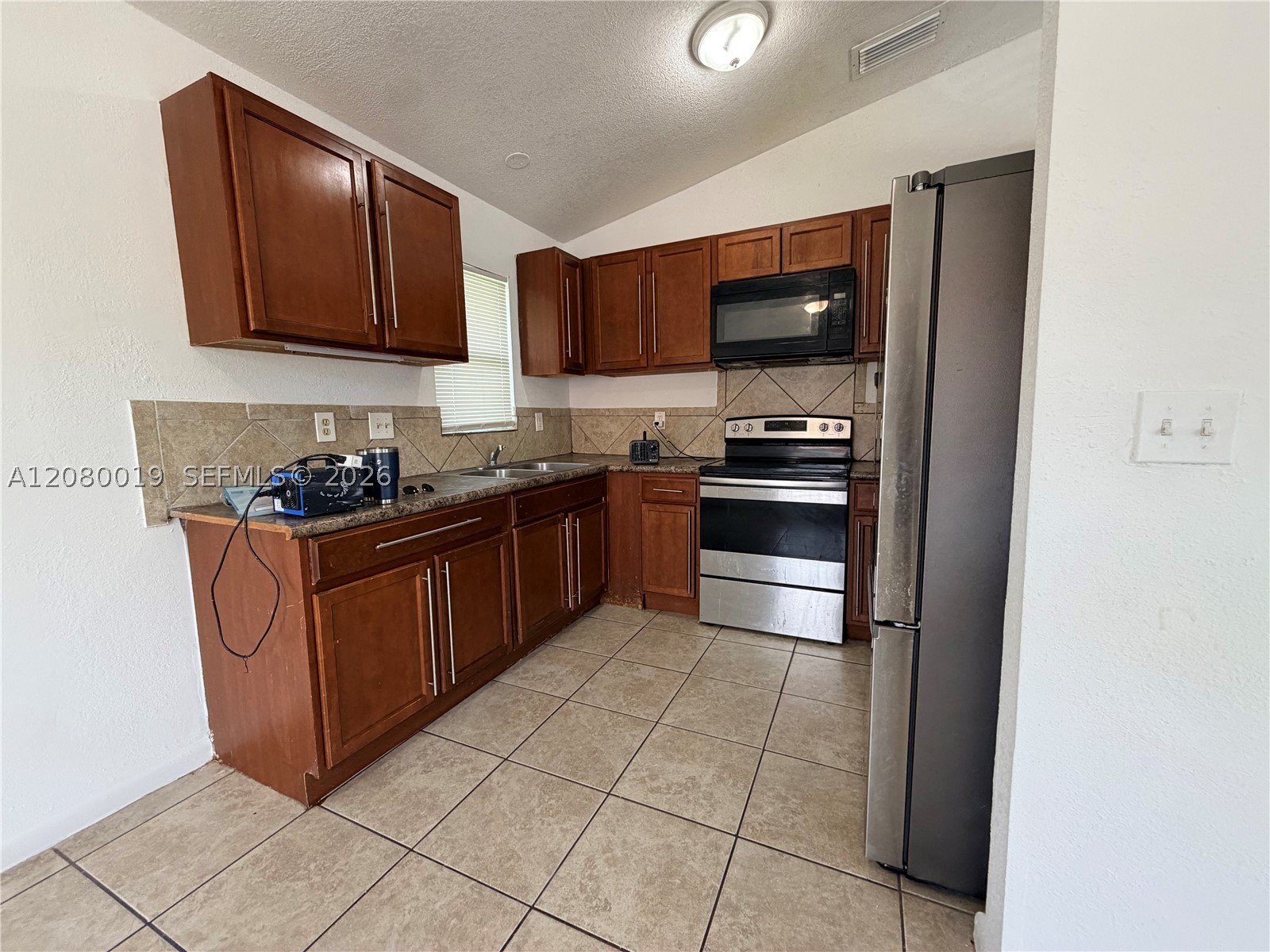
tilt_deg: -7.0
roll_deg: -0.9
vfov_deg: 85.7
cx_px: 635
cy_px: 476
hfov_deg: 102.1
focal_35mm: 14
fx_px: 514
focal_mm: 2.22
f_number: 2.2
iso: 250
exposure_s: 1/120
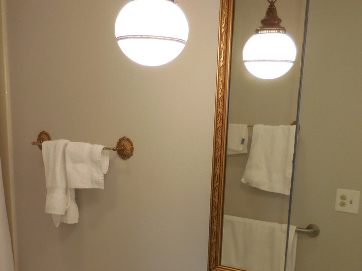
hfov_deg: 38.9
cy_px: 241
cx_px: 170
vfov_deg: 28.6
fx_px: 512
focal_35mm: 49
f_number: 3.3
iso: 180
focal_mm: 4.5
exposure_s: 1/30
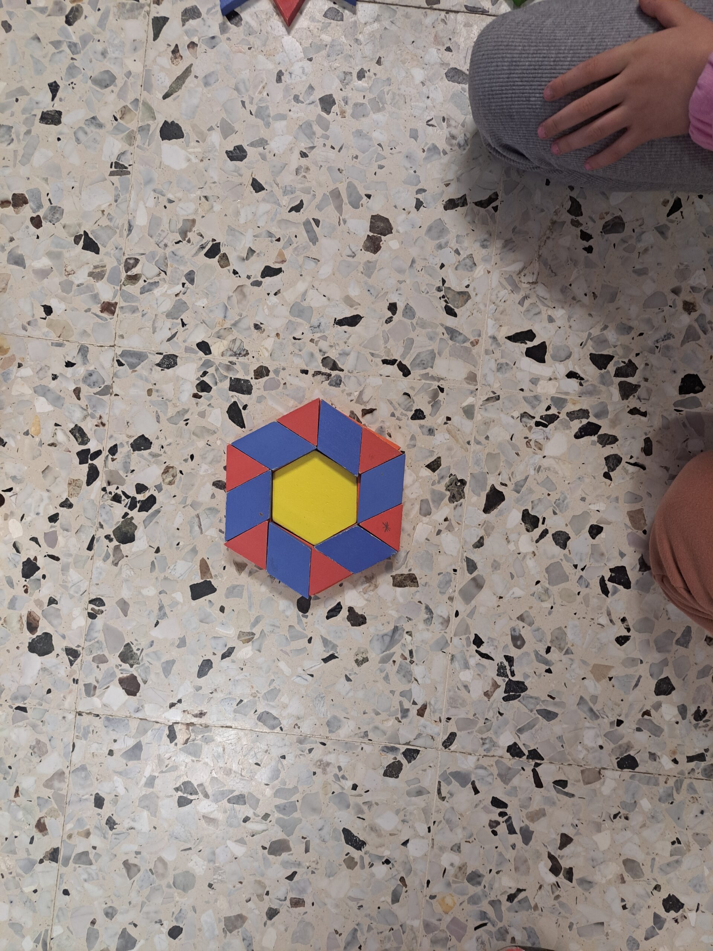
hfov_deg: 56.8
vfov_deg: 71.6
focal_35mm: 24
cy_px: 476
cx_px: 356
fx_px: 659
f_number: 1.8
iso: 200
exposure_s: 1/50
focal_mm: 5.23
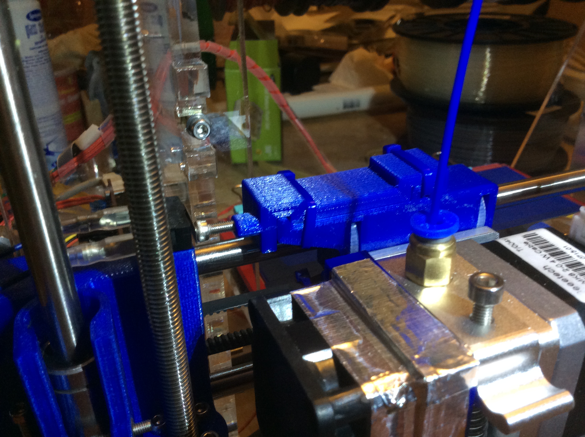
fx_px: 540
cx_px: 292
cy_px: 218
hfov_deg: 56.9
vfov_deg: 44.1
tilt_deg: -29.6
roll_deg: +0.8
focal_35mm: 32
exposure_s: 1/24
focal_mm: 3.3
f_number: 2.4
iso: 80
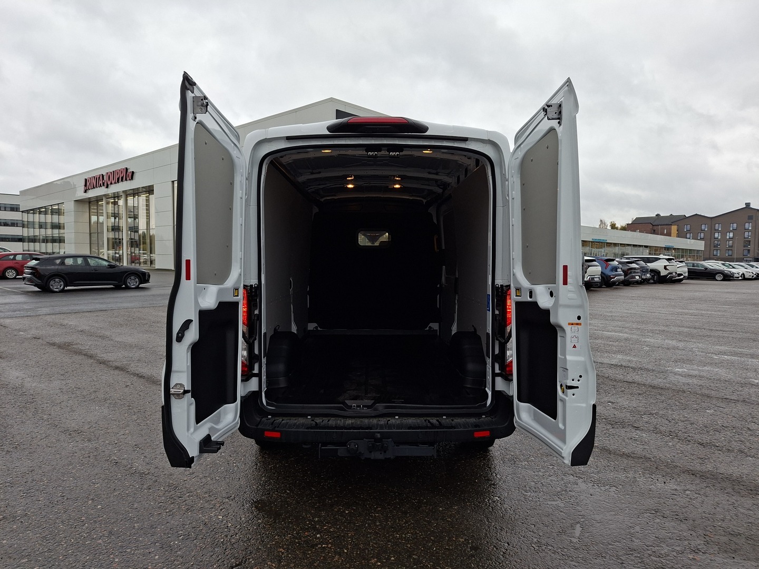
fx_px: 504
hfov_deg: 73.9
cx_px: 380
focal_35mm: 23
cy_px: 284
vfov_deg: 58.9
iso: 40
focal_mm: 5.54
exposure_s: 1/169
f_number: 1.8
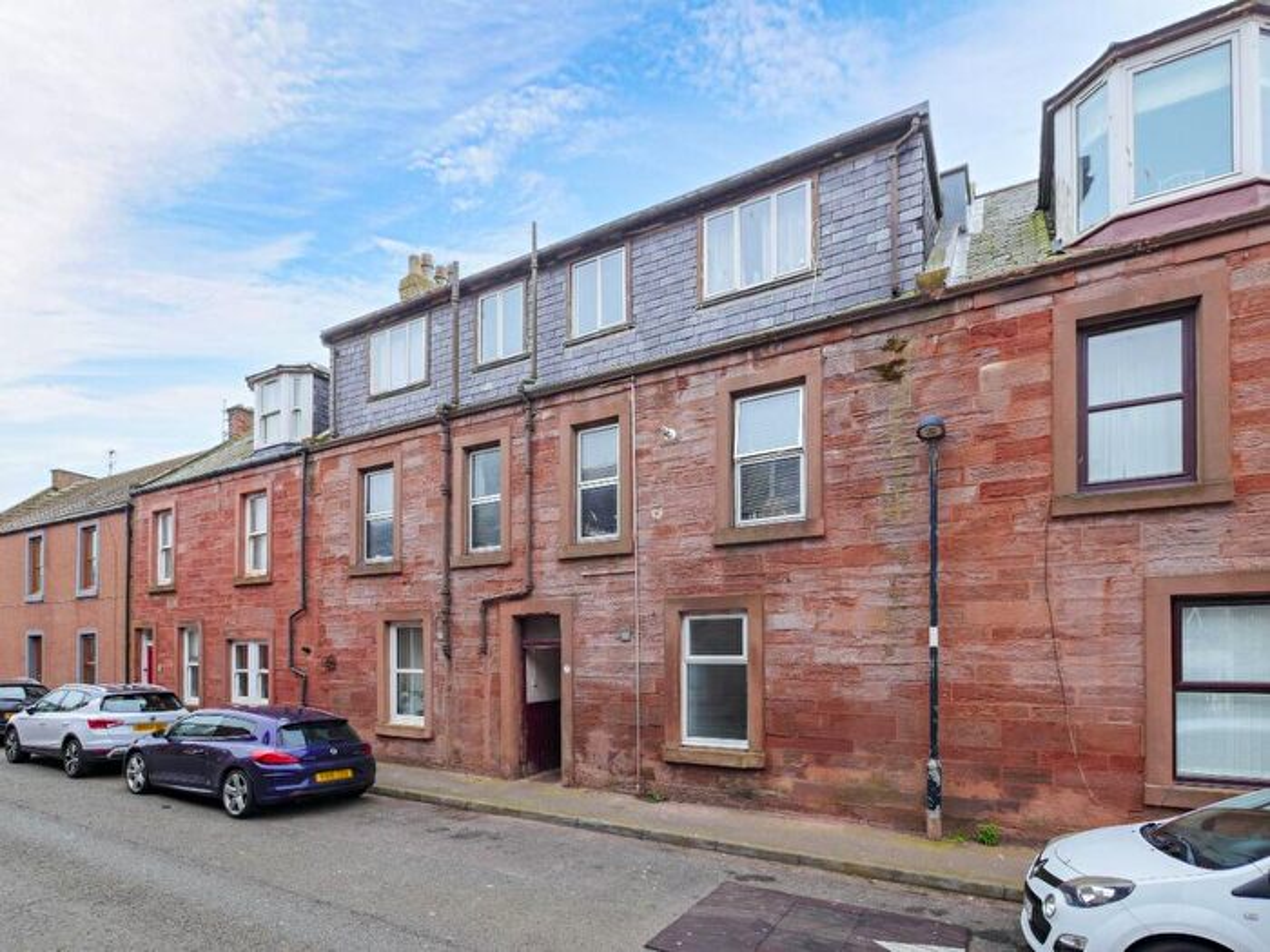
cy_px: 476
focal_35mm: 14
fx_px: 514
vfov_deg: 85.7
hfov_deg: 102.1
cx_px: 635
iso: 200
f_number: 5.6
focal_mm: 7
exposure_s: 1/200
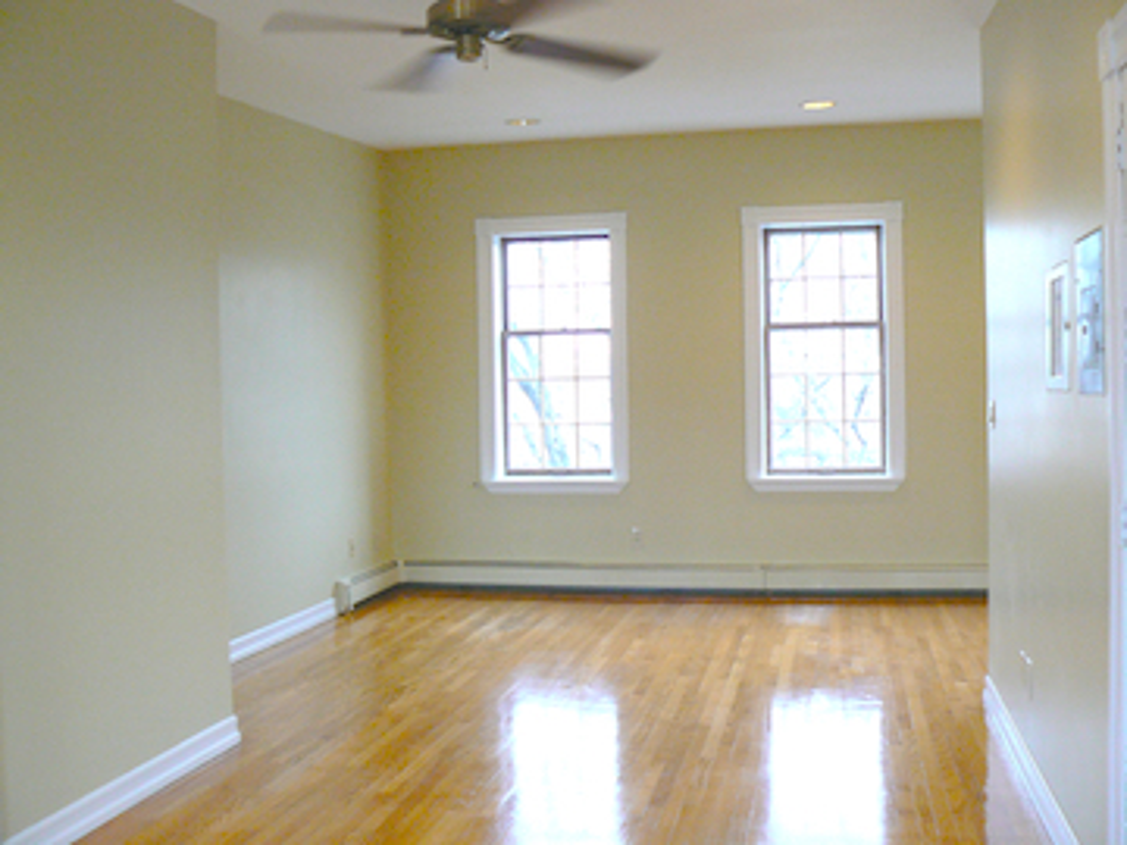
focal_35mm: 36
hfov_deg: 51.4
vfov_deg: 39.7
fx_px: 1172
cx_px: 564
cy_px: 422
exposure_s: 1/30
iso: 200
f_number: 2.8
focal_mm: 6
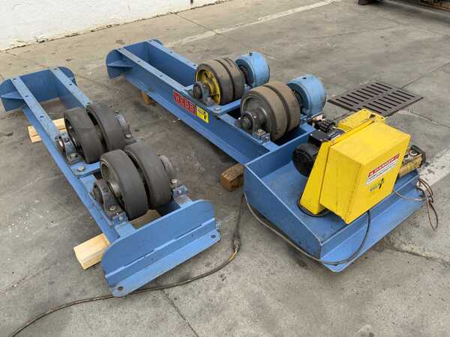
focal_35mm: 29
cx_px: 225
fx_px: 377
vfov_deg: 48.2
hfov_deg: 61.7
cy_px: 168
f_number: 1.8
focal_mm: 3
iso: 16
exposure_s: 1/276
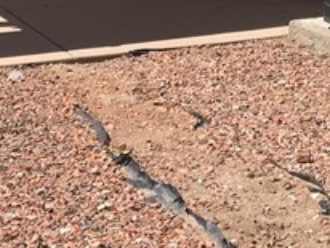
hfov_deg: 13.6
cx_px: 264
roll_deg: +0.3
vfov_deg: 9.9
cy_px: -158
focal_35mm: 144
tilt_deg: -3.2
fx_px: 1374
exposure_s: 1/2331
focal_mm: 4.15
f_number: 2.2
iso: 25
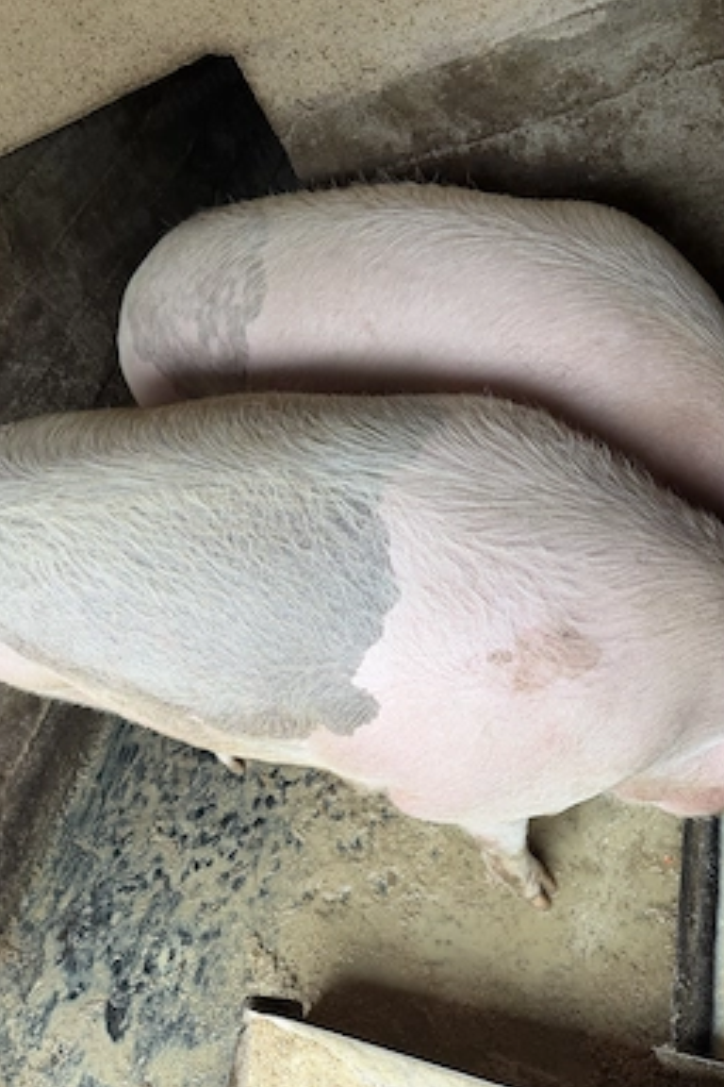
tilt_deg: -44.4
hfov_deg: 49.5
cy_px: 541
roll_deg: +37.1
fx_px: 784
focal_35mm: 26
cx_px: 354
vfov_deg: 69.4
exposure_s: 1/121
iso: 125
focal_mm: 6.76
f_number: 1.78
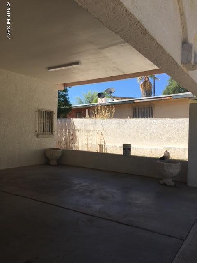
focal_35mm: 29
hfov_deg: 48.2
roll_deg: -1.3
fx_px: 220
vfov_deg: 61.7
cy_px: 132
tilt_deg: -0.4
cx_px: 98
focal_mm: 4.15
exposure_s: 1/1582
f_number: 2.2
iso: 32
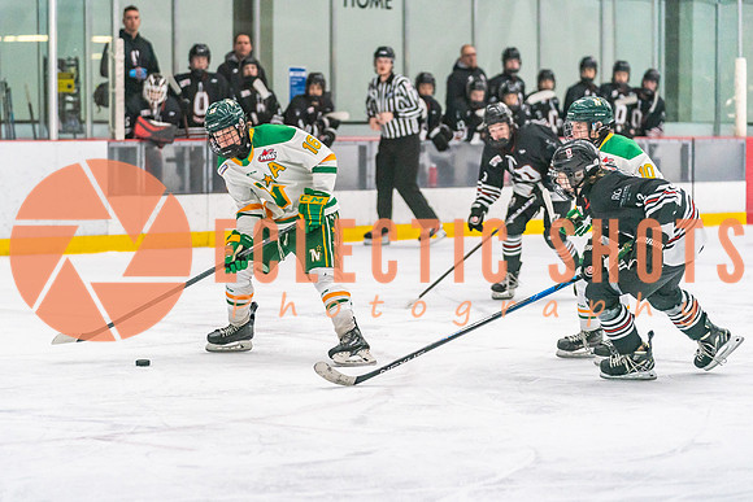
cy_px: 267
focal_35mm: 143
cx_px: 301
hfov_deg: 14.4
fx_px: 2983
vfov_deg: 9.6
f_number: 2.8
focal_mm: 115
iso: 3200
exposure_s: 1/1250
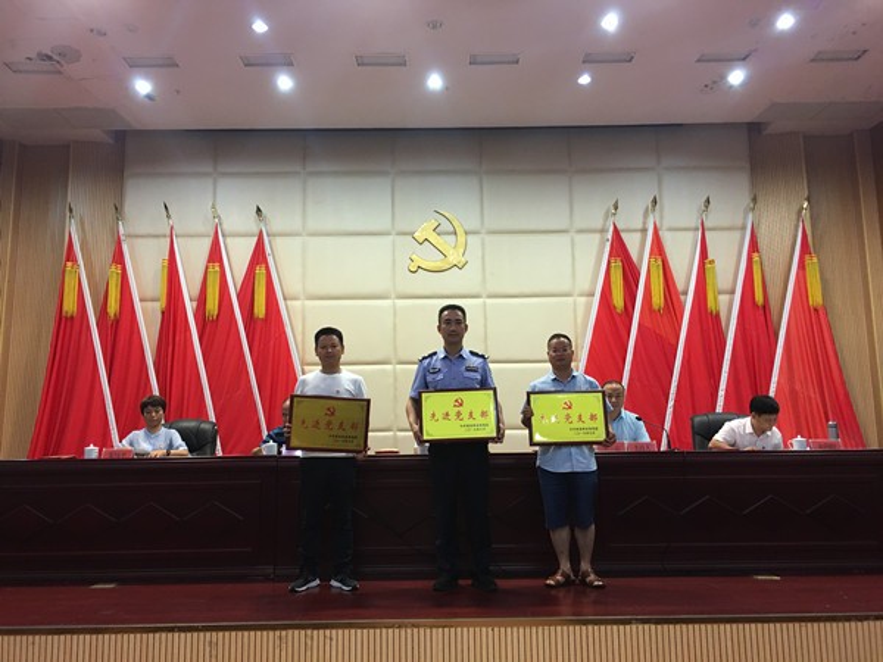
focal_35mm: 29
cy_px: 331
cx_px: 442
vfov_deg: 48.2
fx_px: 740
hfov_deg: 61.7
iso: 64
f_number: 2.2
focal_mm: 4.15
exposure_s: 1/17
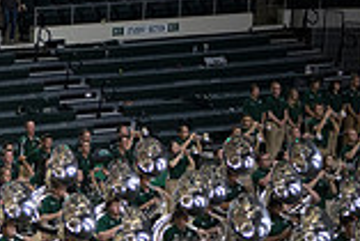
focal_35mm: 185
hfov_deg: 10.5
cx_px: -280
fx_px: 1852
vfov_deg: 7.4
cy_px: 263
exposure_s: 1/1000
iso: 2000
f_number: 2.8
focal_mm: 50
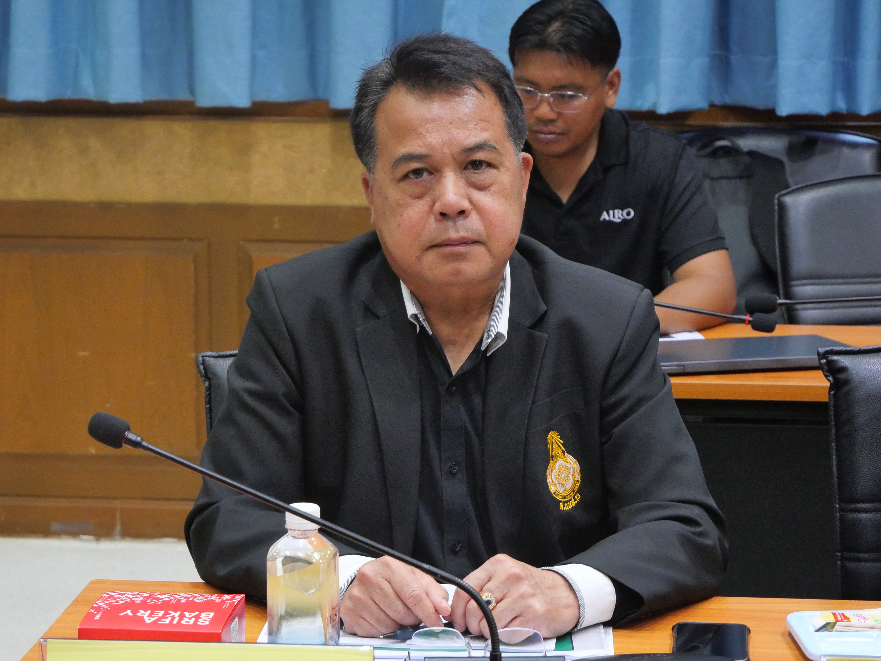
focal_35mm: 112
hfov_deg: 17.6
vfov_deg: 13.2
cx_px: 412
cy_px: 331
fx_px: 2850
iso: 3200
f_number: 5.6
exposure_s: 1/60
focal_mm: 50
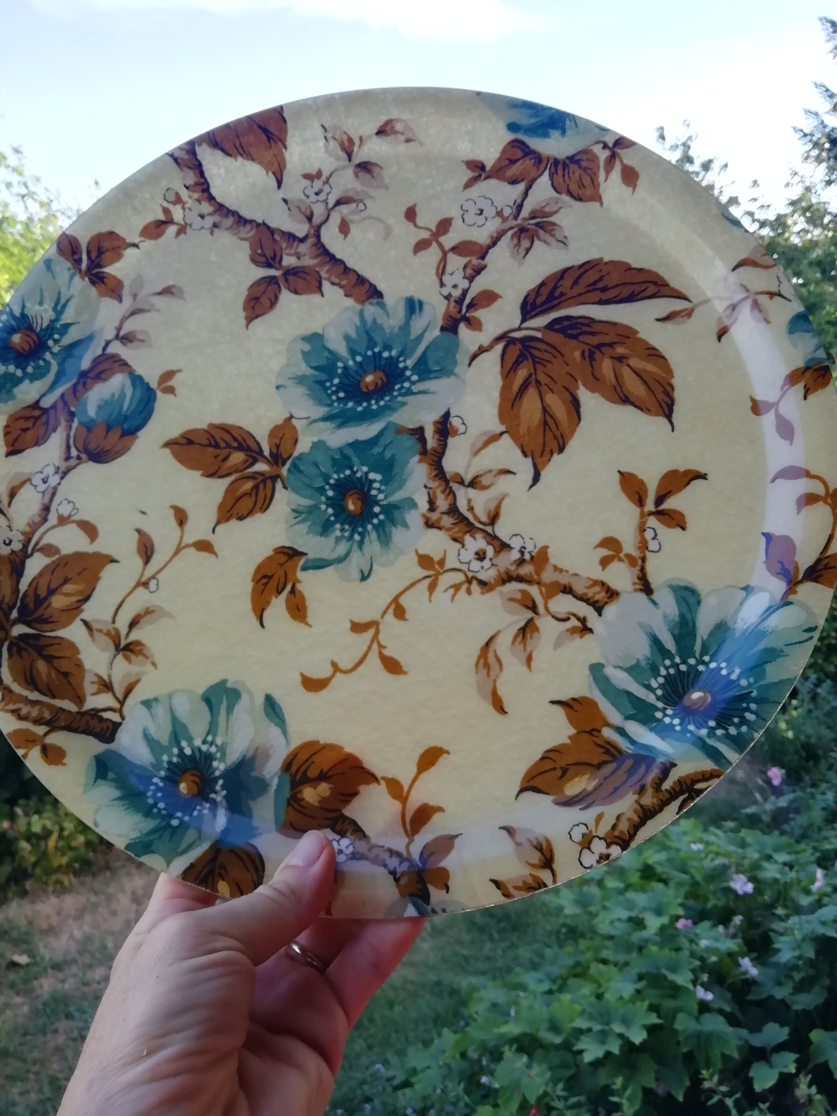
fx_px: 838
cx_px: 418
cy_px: 558
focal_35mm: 26
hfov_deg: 53.1
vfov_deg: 67.3
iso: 80
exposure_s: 1/120
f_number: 2.2
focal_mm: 3.21
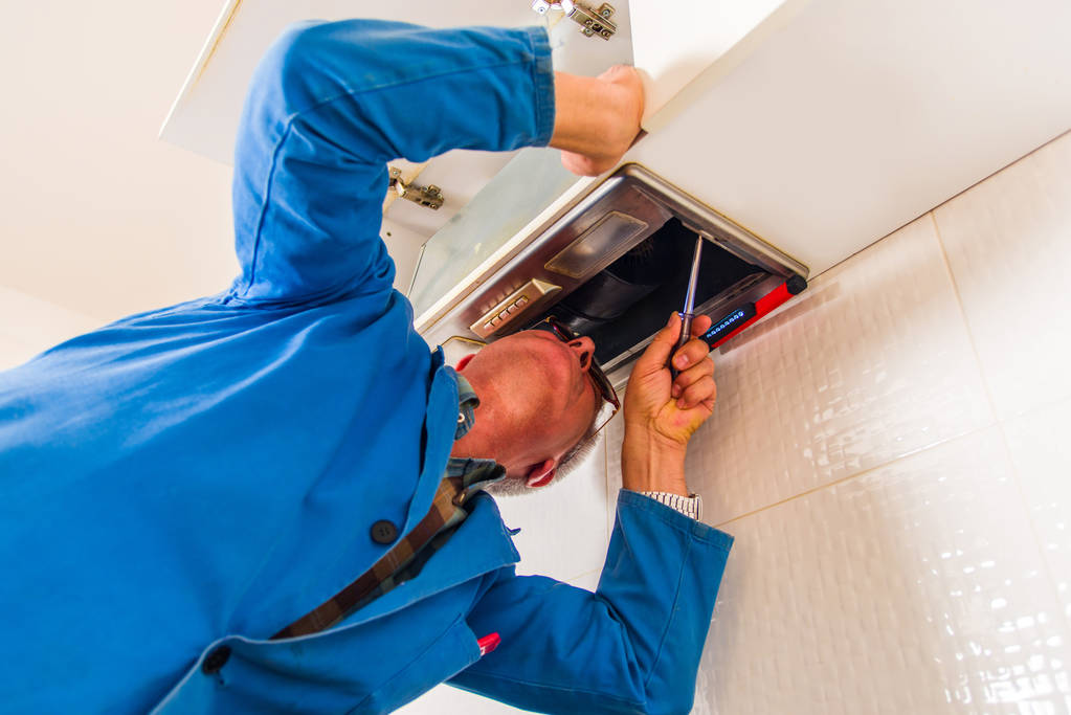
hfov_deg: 61.9
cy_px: 358
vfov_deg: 43.6
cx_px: 536
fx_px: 893
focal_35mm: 30
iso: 200
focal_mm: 30
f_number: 4
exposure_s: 1/180
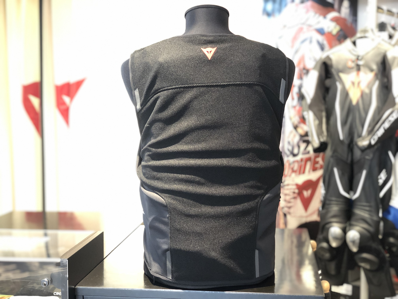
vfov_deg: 28.0
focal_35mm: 52
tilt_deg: -3.2
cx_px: 199
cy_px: 150
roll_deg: +0.2
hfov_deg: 36.8
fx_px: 598
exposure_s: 1/14
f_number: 2.4
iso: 160
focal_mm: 6
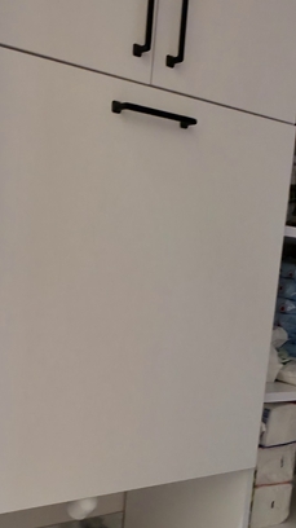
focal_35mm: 50
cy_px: 380
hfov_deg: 23.9
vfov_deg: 40.4
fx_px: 699
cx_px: 124
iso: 100
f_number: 1.9
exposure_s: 1/33.3
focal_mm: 2.2
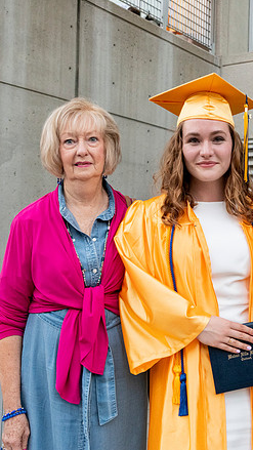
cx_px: 225
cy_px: 219
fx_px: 584
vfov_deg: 42.1
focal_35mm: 49
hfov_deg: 23.8
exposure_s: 1/160
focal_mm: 28
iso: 2000
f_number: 4
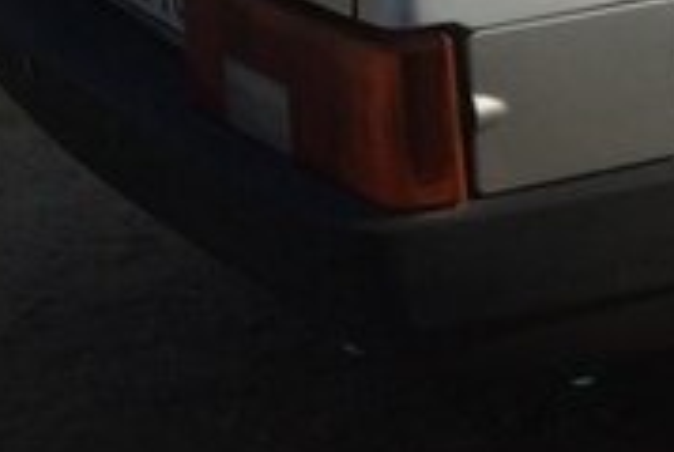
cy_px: 17
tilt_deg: -18.4
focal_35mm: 111
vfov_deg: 12.3
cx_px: 1035
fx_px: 2082
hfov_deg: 16.6
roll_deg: +1.4
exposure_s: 1/2740
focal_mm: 4.15
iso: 32
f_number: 2.2
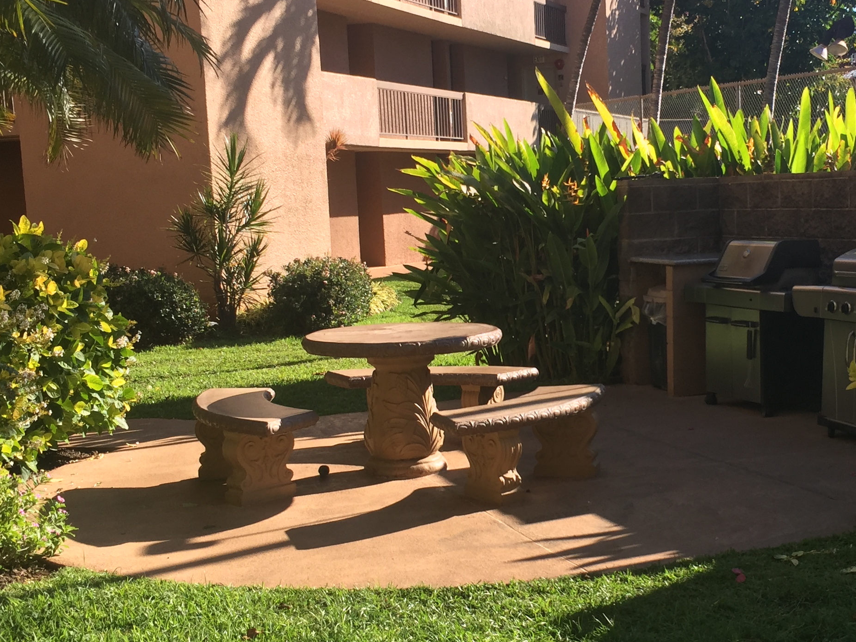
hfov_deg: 37.0
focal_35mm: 51
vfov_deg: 28.5
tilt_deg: -7.2
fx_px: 1261
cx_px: 583
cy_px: 361
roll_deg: -0.3
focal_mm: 4.15
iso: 32
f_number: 2.2
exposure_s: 1/807
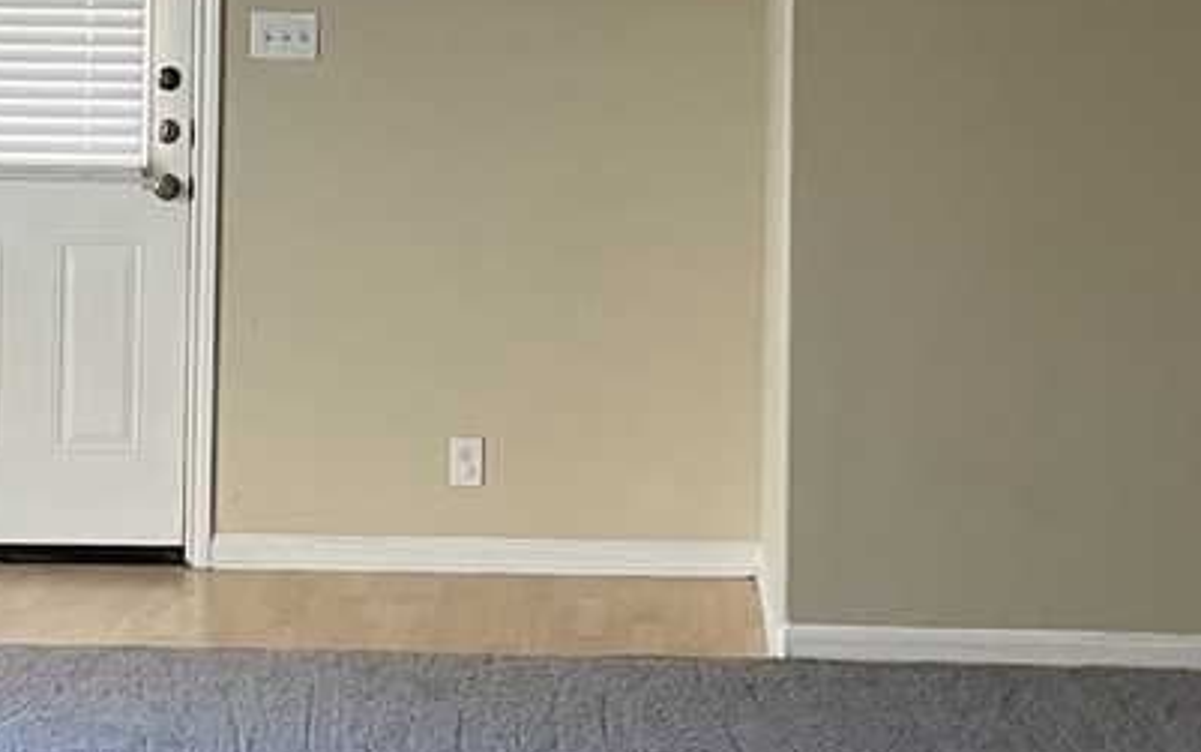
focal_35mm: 99
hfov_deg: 21.0
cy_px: -102
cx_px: 602
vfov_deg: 13.0
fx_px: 3242
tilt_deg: +0.5
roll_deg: -1.3
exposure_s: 1/60
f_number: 1.6
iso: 100
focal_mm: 5.1
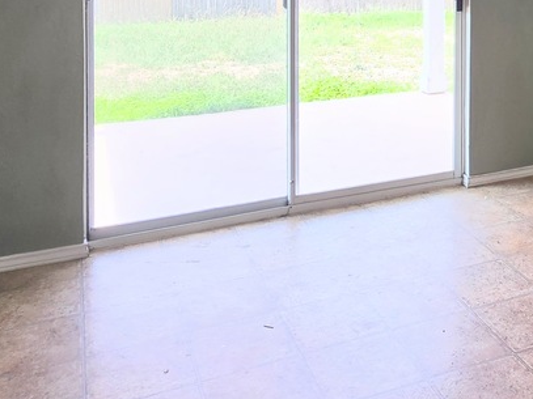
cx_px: 474
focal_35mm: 46
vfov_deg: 28.2
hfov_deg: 38.6
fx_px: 708
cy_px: -55
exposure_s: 1/120
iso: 25
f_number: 1.9
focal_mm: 2.2
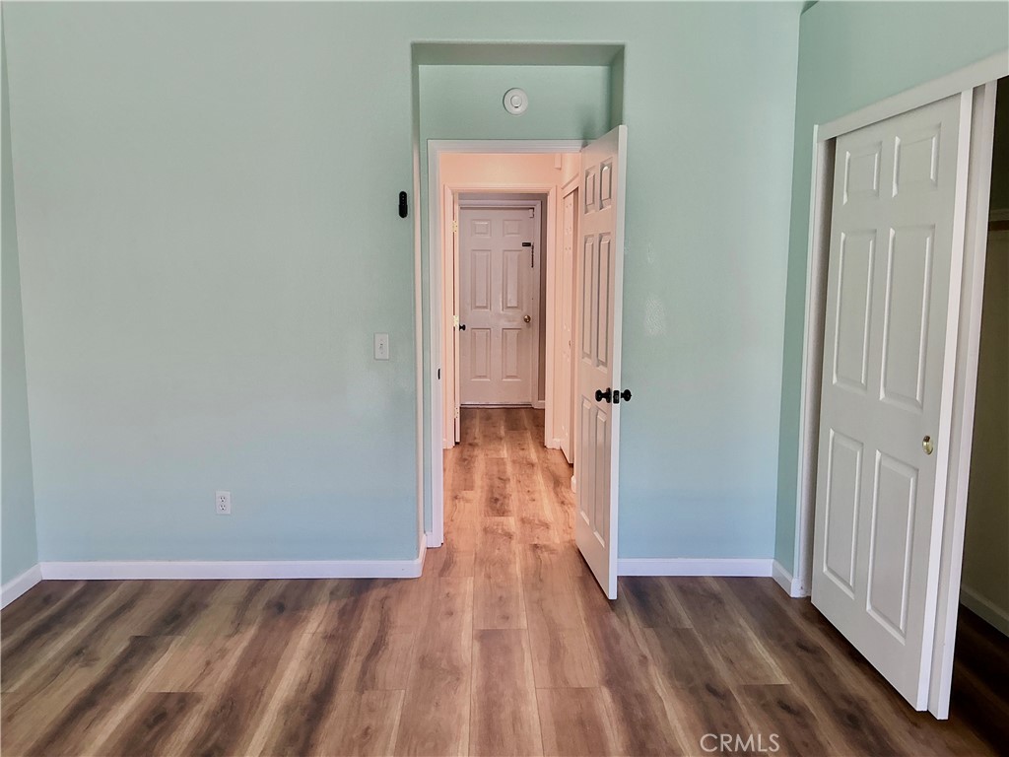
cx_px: 504
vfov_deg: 48.2
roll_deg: +0.0
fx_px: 845
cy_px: 378
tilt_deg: -7.2
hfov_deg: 61.7
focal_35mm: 29
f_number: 1.8
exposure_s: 1/60
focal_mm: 3
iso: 80
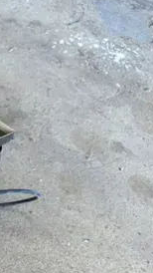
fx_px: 440
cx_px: -137
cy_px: 187
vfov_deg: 34.0
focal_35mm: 61
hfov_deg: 16.1
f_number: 1.78
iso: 80
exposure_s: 1/120
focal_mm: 6.86
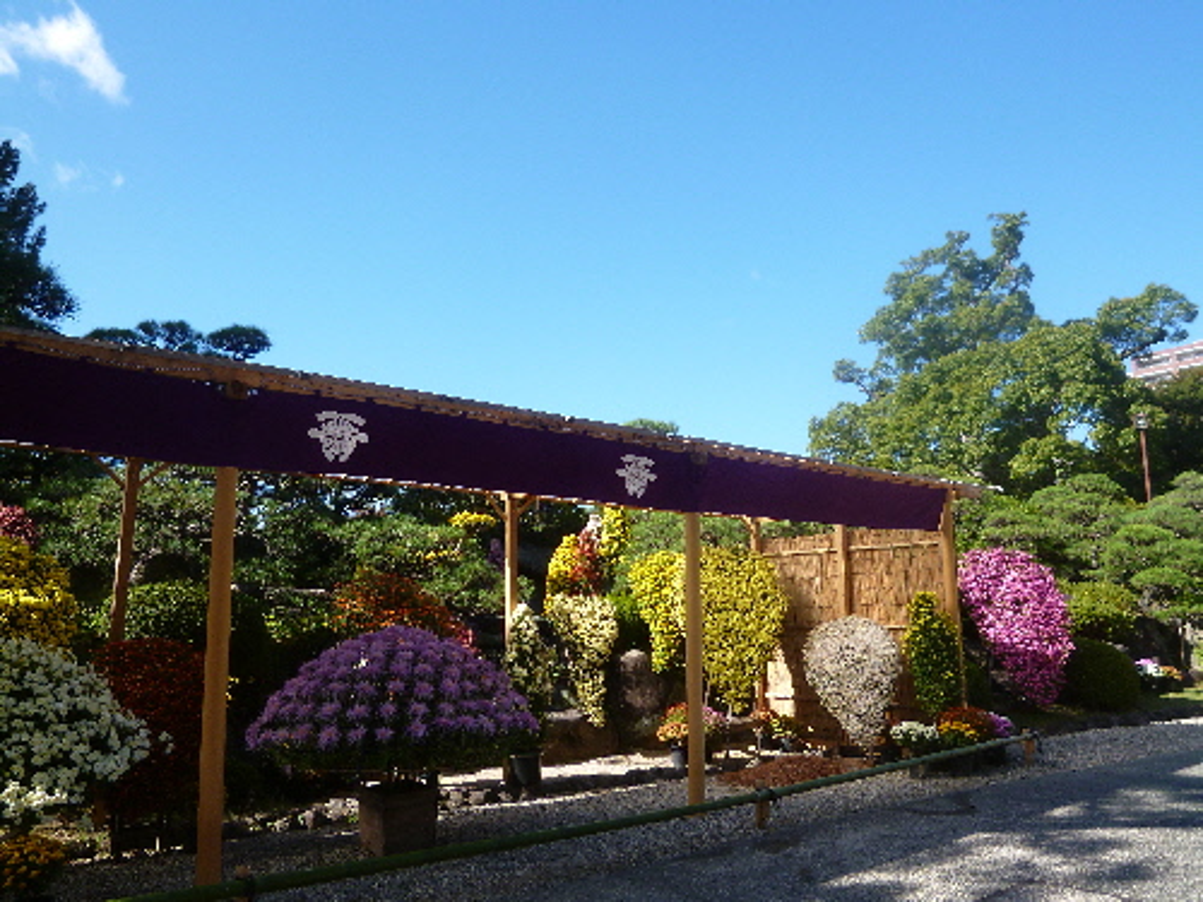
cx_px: 602
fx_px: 904
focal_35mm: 26
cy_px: 451
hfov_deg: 67.3
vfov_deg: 53.1
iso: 100
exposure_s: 1/800
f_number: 2.6
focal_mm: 4.6
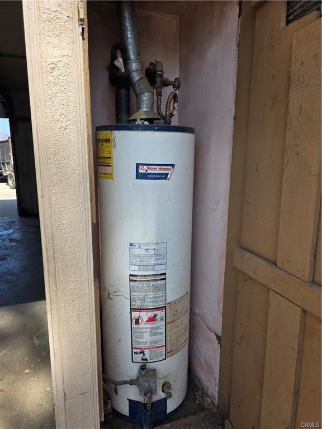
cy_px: 214
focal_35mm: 23
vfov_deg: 73.9
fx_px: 285
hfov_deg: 58.9
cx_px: 161
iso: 80
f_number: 1.7
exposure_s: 1/2032
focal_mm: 6.3
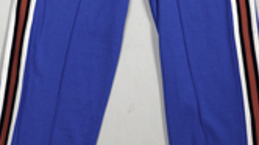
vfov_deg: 10.1
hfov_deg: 18.2
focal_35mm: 118
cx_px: 124
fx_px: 810
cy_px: -10
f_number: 7.1
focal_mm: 32
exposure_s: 1/50
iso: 400
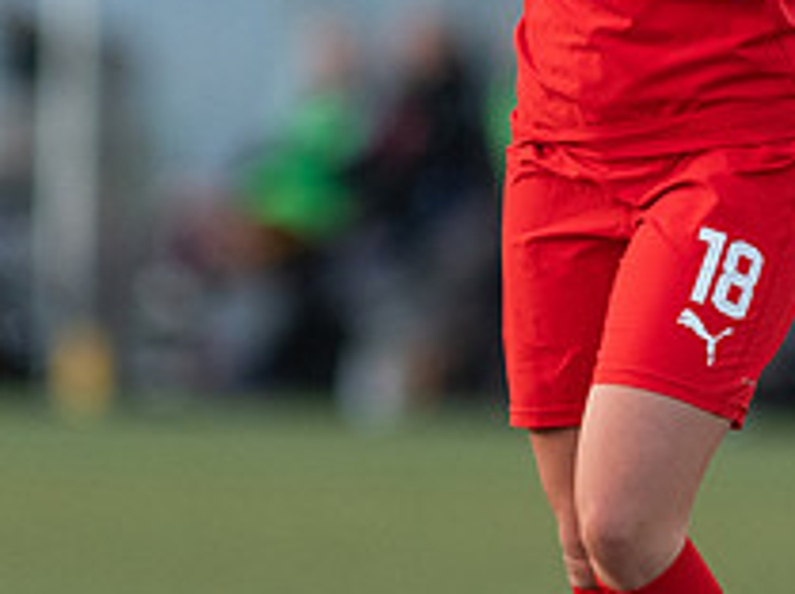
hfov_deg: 1.7
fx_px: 27581
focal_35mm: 1203
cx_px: 525
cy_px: 101
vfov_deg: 1.2
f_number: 3.2
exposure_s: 1/800
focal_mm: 300
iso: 1600
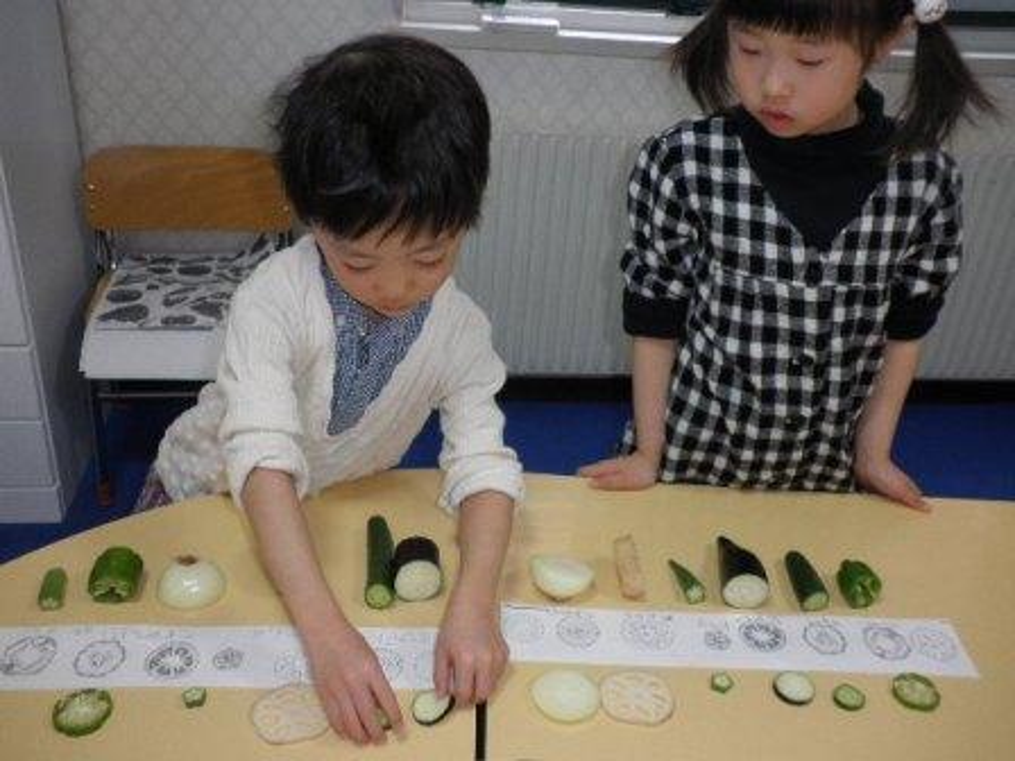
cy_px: 380
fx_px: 1056
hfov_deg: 51.4
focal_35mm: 36
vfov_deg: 39.7
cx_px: 508
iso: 160
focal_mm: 6.3
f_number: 3.5
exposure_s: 1/30
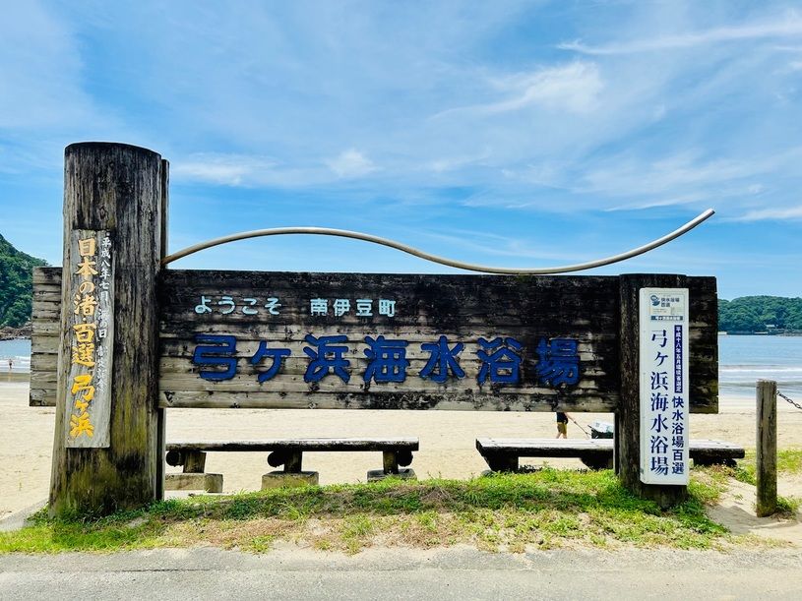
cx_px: 401
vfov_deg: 53.1
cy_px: 300
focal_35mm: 26
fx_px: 602
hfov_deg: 67.3
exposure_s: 1/5076
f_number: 1.5
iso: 50
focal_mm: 5.7
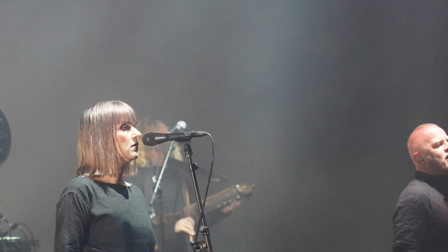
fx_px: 2364
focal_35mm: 199
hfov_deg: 10.8
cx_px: 238
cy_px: 213
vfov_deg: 6.1
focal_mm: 105
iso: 12800
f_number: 4
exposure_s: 1/160
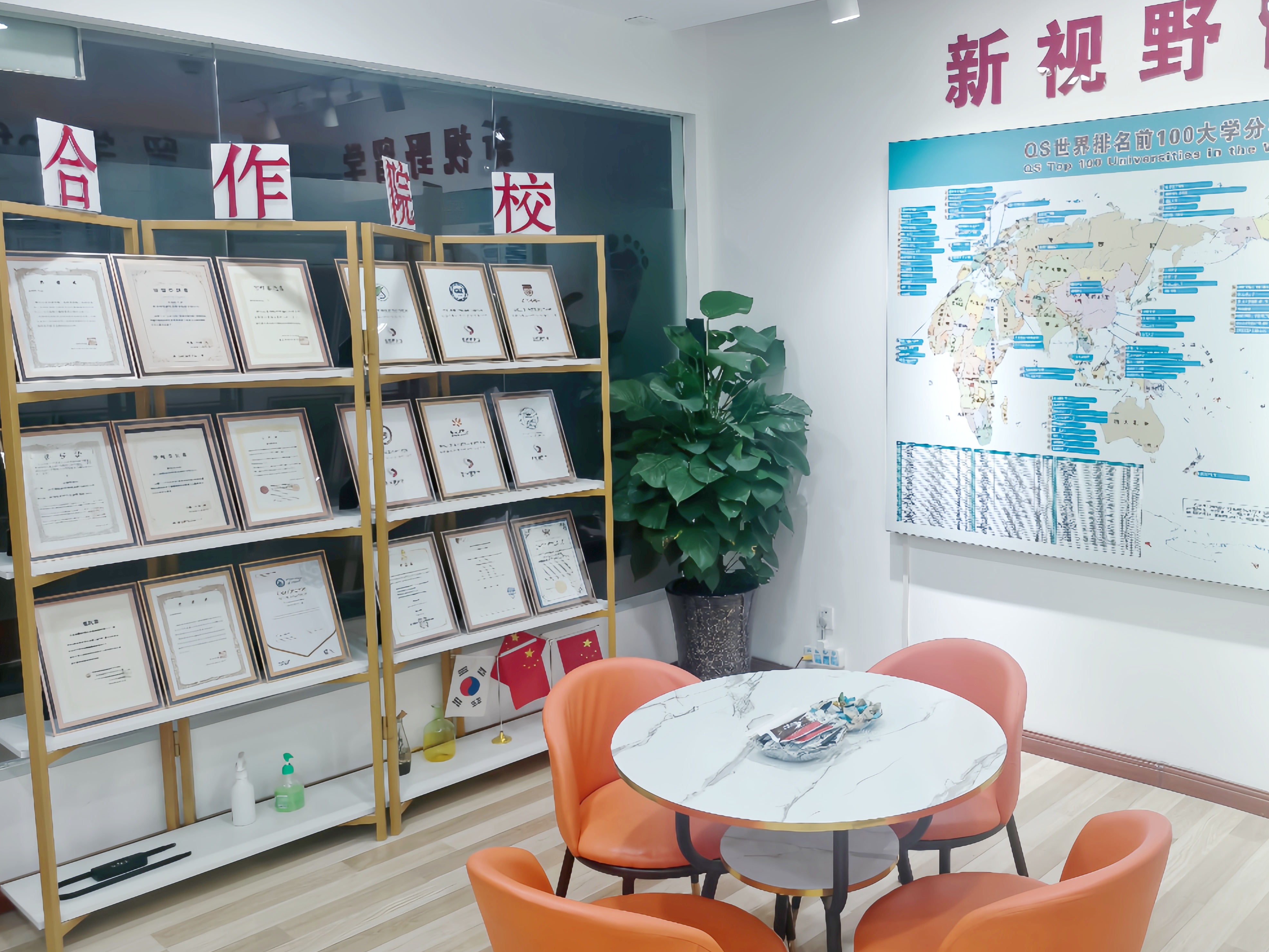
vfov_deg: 46.8
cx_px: 811
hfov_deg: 59.0
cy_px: 437
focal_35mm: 30
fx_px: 1100
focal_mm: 5.6
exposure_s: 1/100
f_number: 1.57
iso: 297
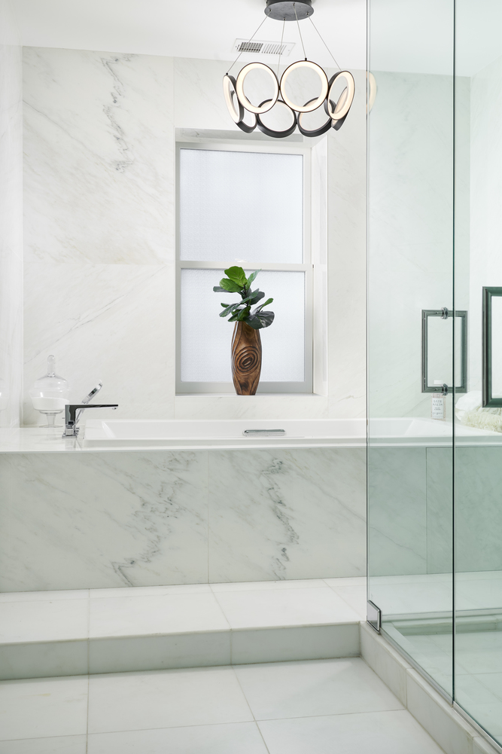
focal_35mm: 41
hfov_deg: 32.6
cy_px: 368
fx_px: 858
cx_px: 269
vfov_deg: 47.4
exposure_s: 1/5
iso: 160
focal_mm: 38
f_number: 11
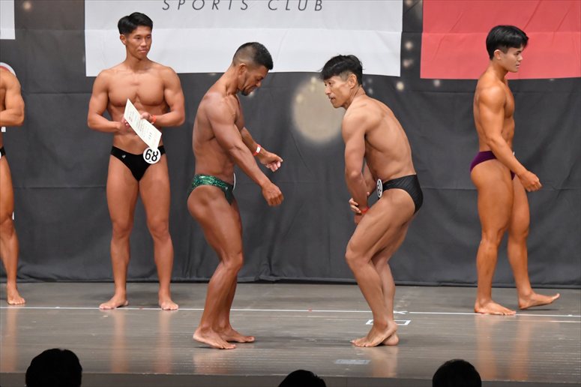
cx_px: 290
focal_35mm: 202
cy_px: 194
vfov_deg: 6.8
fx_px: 3259
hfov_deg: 10.2
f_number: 5.6
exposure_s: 1/400
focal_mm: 135
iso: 6400
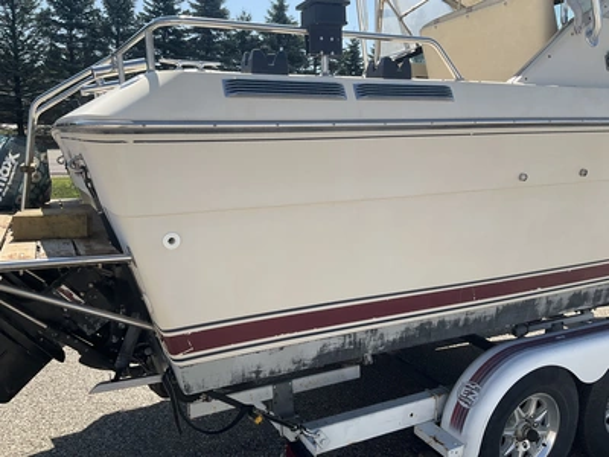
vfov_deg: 48.2
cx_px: 304
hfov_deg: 61.7
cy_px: 228
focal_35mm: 29
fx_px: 510
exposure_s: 1/1412
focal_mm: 3
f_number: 1.8
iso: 25
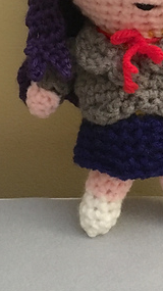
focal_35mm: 71
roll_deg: +1.9
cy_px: 18
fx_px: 546
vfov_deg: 28.4
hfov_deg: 16.7
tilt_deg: -18.9
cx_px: 151
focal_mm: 4.15
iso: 640
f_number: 2.2
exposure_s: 1/15
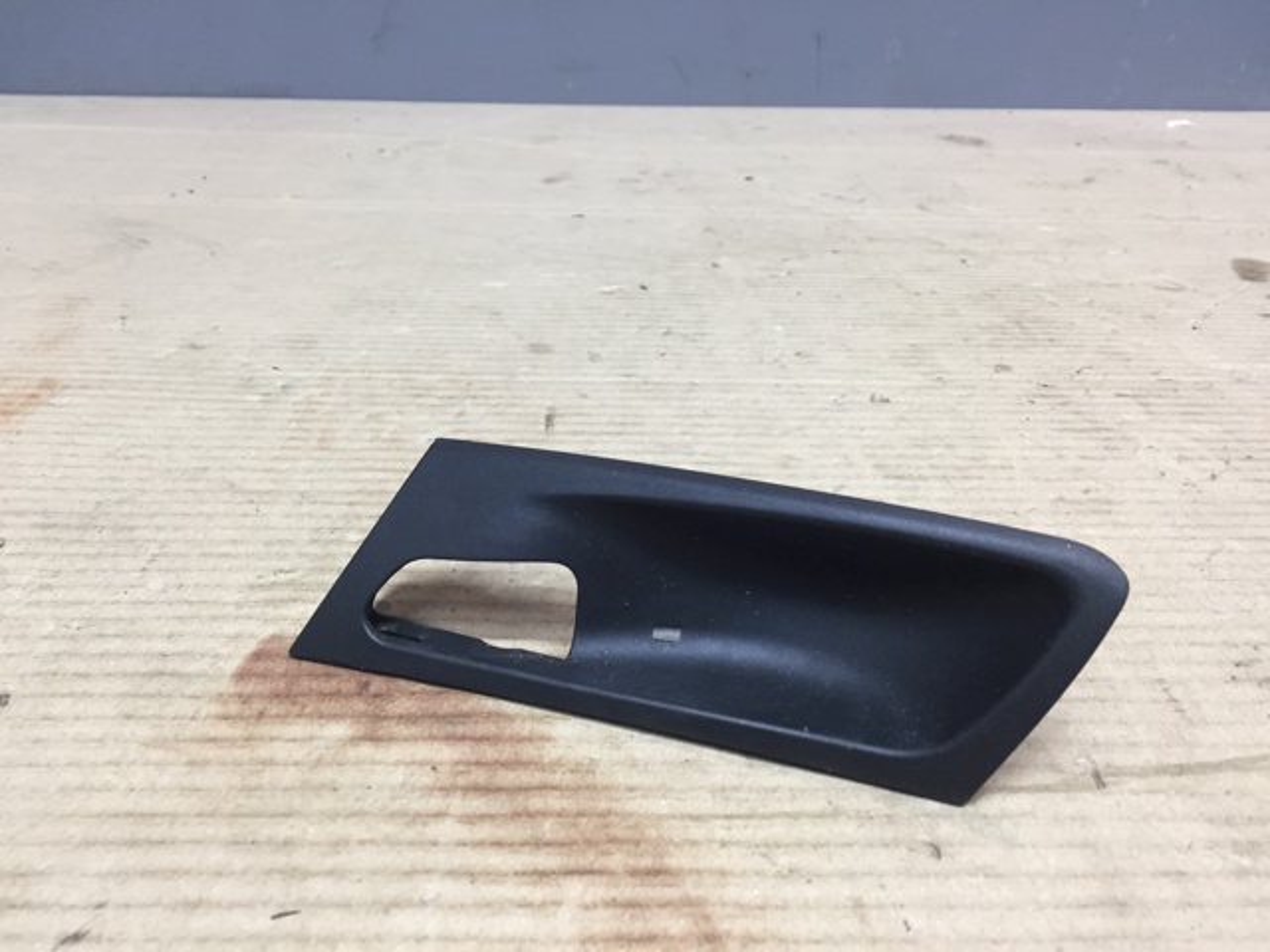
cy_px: 476
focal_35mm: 29
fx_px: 1064
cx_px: 635
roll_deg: -3.1
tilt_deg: -27.0
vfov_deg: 48.2
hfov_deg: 61.7
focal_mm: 4.15
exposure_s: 1/33
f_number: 2.2
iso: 64
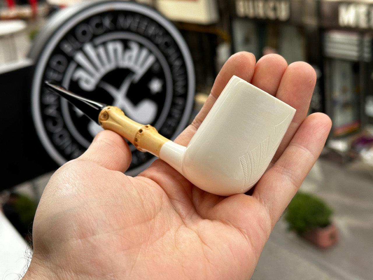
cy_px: 140
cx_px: 186
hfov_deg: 39.7
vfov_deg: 30.3
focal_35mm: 48
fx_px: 517
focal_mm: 6.86
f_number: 1.78
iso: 64
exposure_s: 1/880
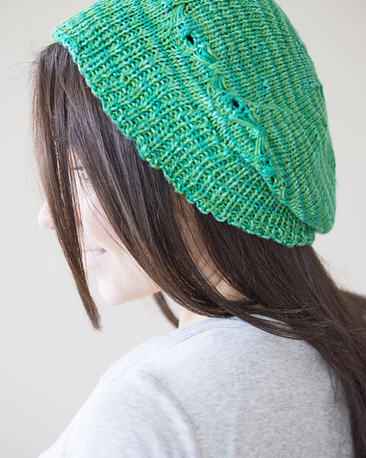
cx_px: 183
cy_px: 223
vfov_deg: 16.2
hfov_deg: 13.0
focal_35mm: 119
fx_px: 1611
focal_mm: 105
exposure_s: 1/125
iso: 2000
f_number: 3
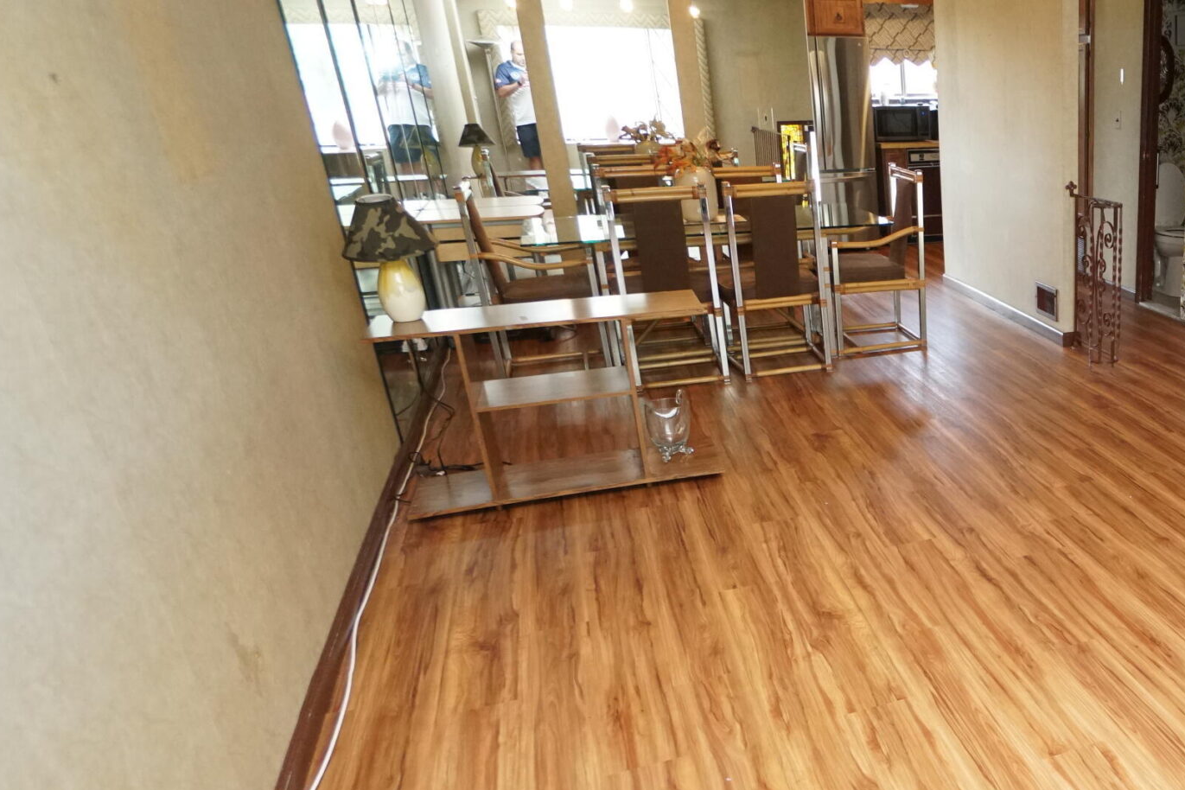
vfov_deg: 46.0
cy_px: 496
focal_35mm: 28
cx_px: 1084
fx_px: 922
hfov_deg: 55.9
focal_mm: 10
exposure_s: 1/160
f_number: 4
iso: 1600
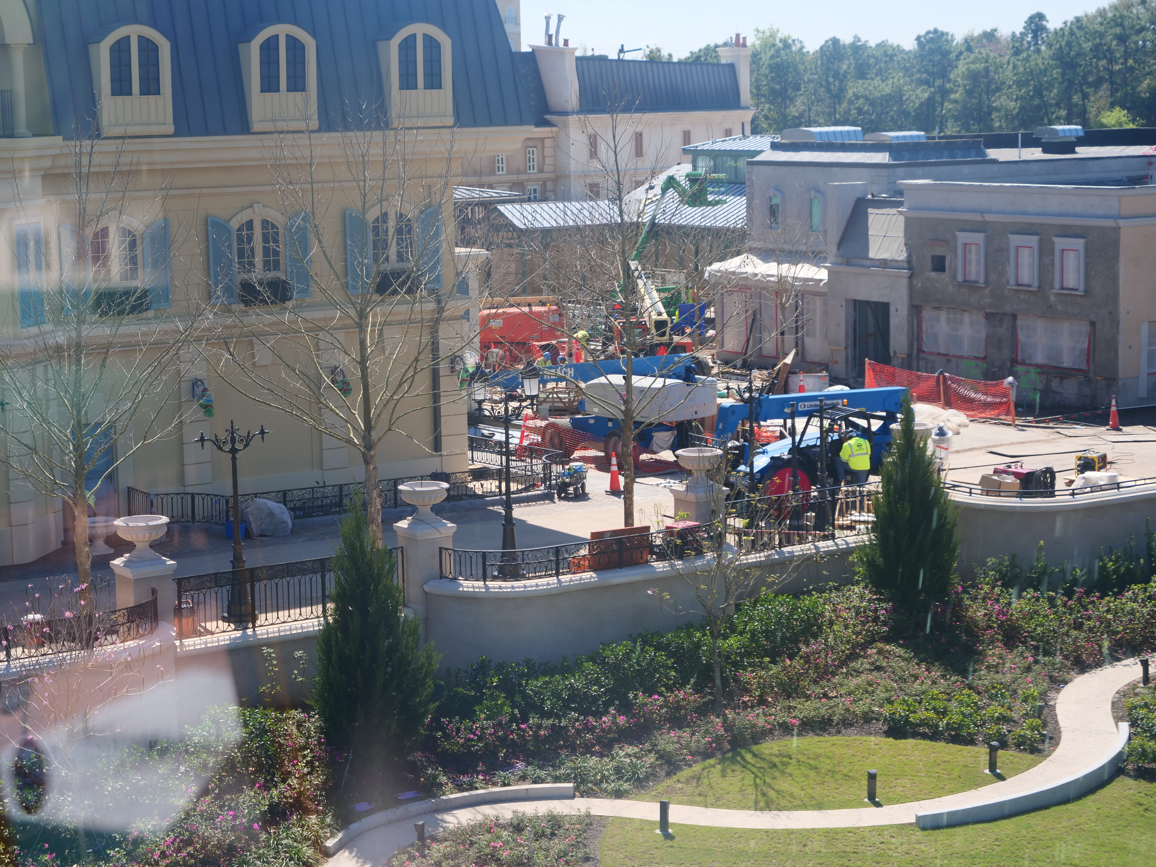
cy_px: 434
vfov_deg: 19.4
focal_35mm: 76
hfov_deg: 25.7
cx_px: 578
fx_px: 2538
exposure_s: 1/250
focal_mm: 38
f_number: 3.9
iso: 200
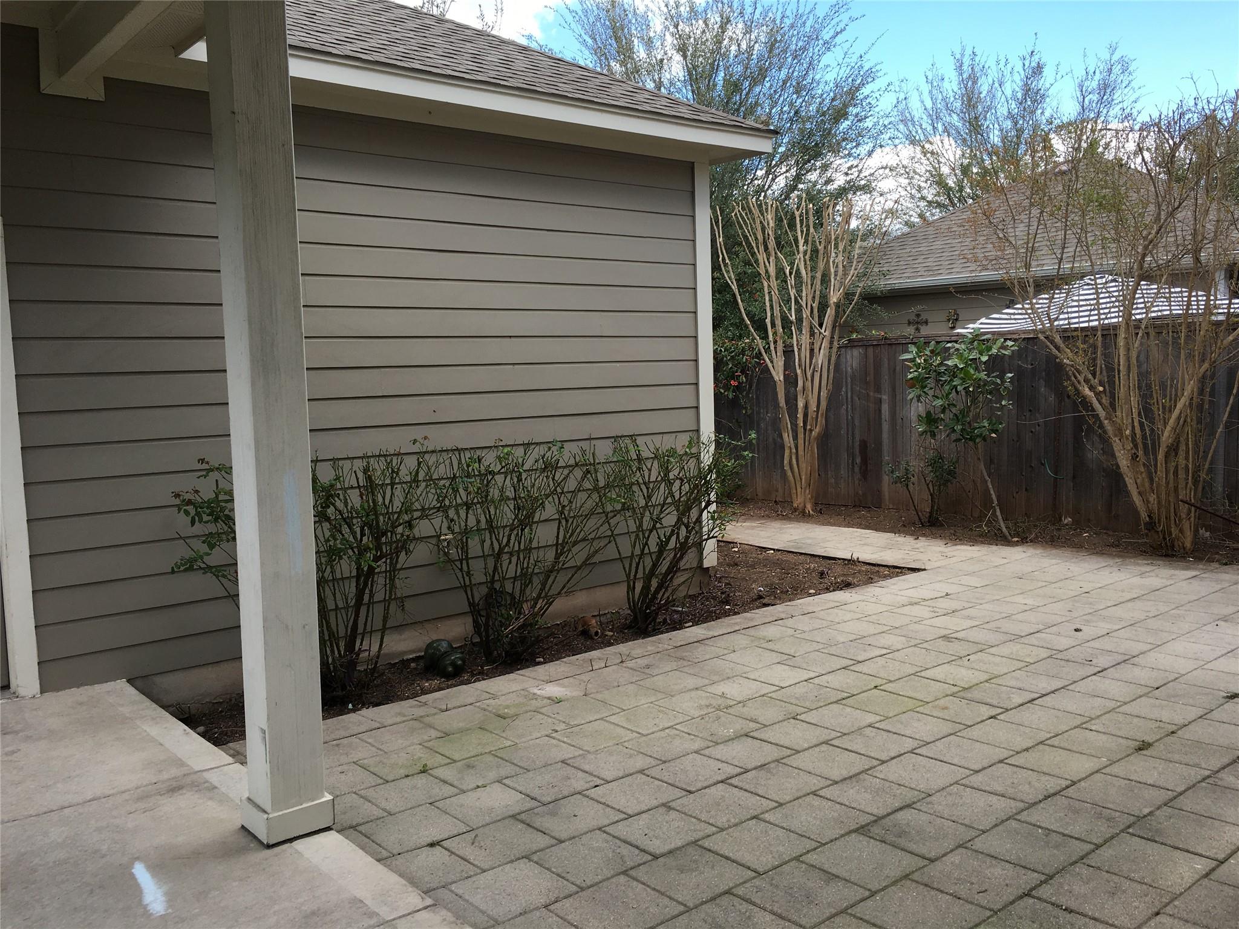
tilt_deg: -6.2
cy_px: 464
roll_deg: +1.0
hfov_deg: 61.7
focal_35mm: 29
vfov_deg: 48.2
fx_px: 1038
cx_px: 620
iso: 25
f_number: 2.2
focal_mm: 4.15
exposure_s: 1/442
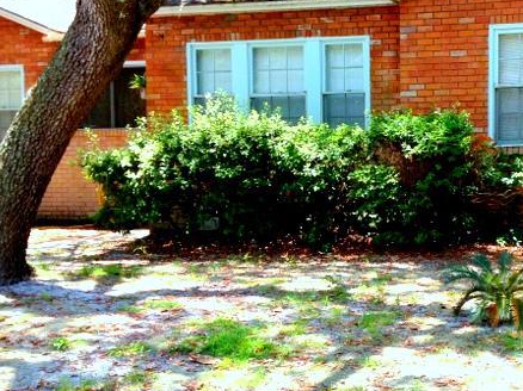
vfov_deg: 22.9
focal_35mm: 64
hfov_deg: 29.7
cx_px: 401
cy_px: 190
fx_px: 966
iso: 50
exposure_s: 1/284
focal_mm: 4.28
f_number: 2.4
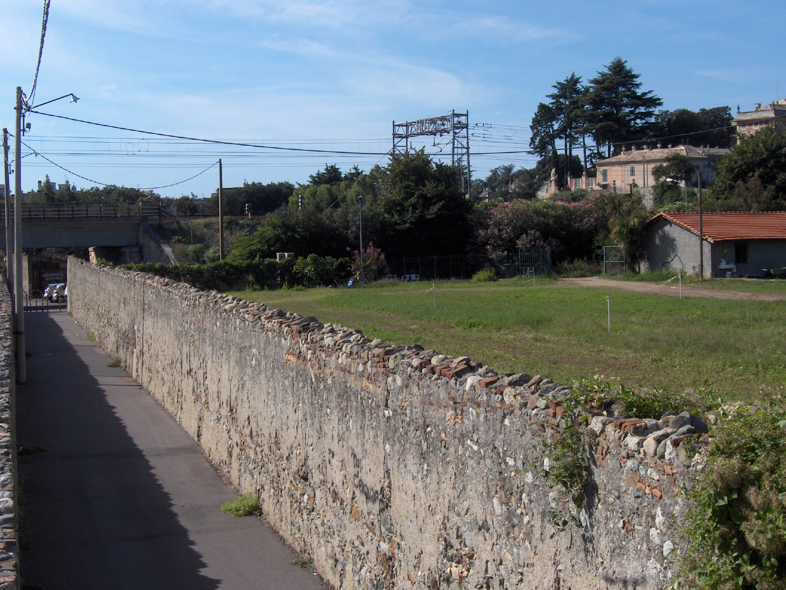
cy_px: 298
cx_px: 400
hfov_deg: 34.3
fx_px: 1272
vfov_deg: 26.1
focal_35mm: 56
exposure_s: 1/538
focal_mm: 11.4
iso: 100
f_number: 5.4
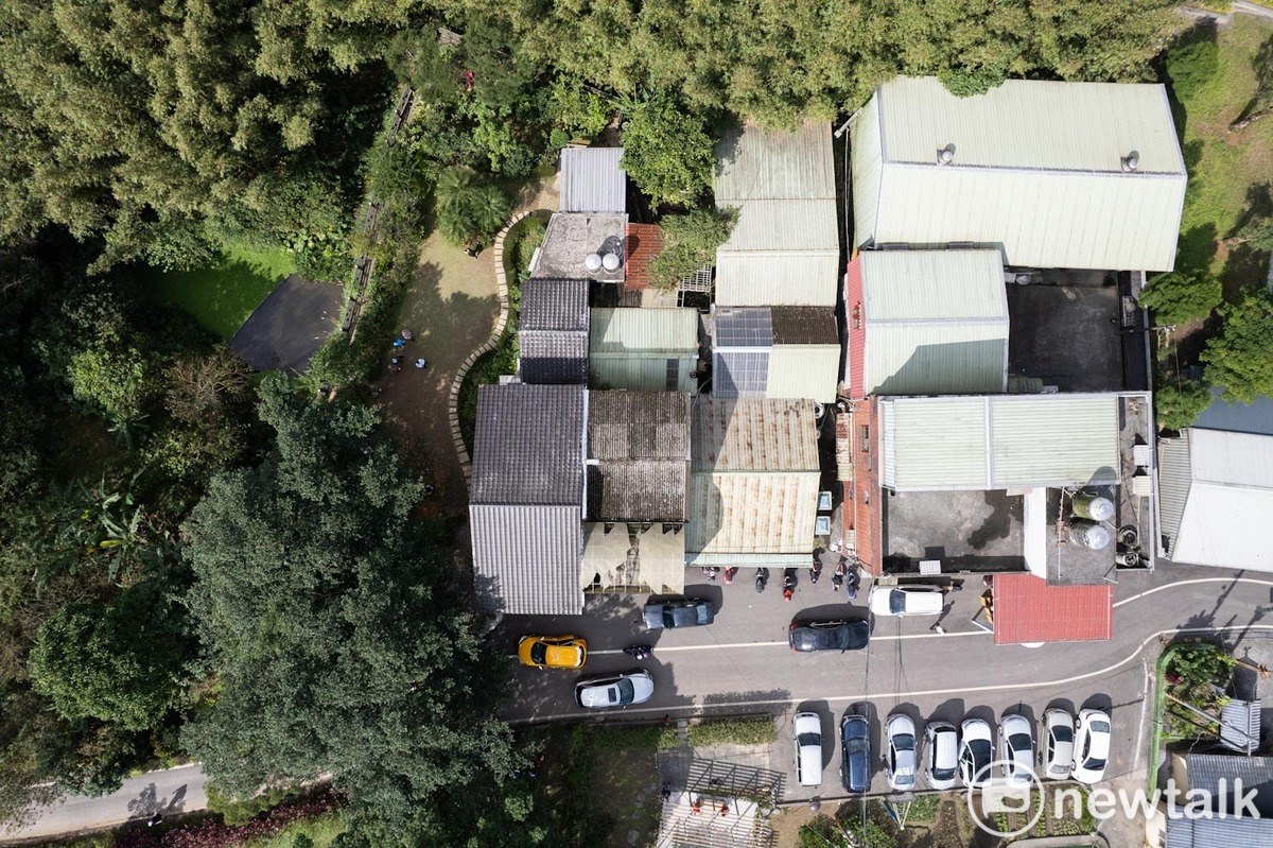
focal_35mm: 22
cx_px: 636
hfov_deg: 78.6
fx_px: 778
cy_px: 424
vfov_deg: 57.2
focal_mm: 8.38
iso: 110
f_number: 2.8
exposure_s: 1/1600
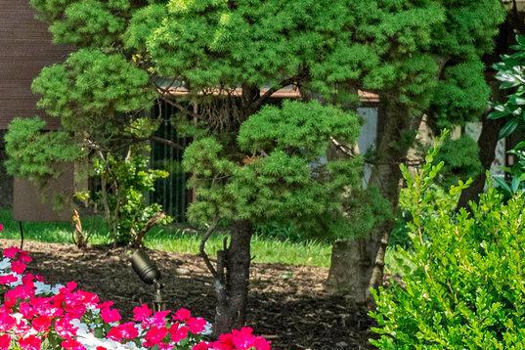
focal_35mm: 122
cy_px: 42
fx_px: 1779
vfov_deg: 11.2
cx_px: -336
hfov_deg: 15.1
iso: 1250
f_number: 7.1
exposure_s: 1/400
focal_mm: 32
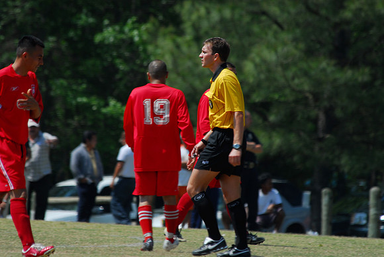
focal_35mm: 600
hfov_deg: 3.4
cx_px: 192
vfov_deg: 2.3
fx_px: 6406
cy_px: 128
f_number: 6.3
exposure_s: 1/160
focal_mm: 400
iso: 100
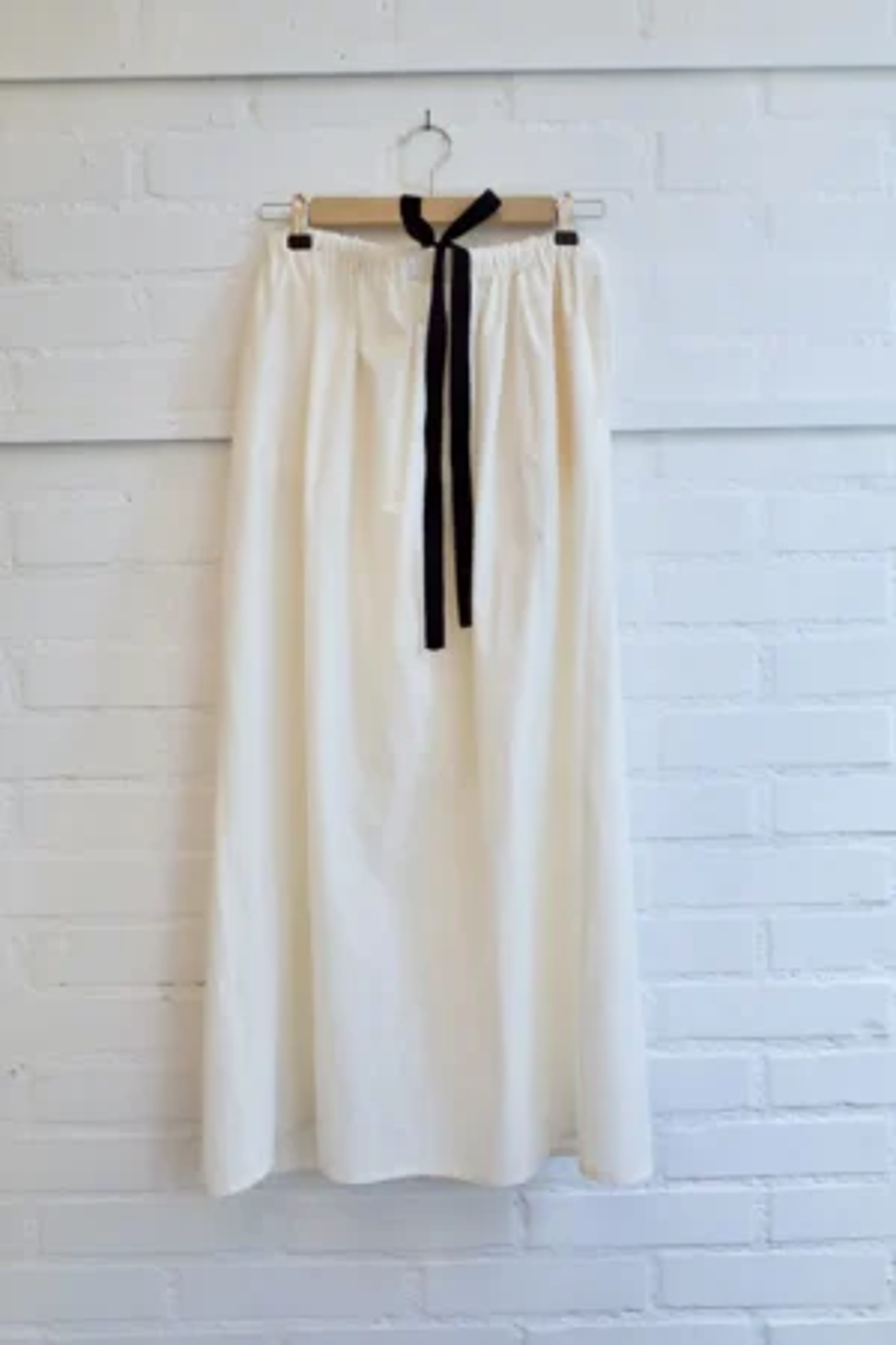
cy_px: 672
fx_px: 1045
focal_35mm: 28
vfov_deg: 65.5
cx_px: 448
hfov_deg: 46.4
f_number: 2.8
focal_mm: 18.3
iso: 160
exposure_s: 1/40
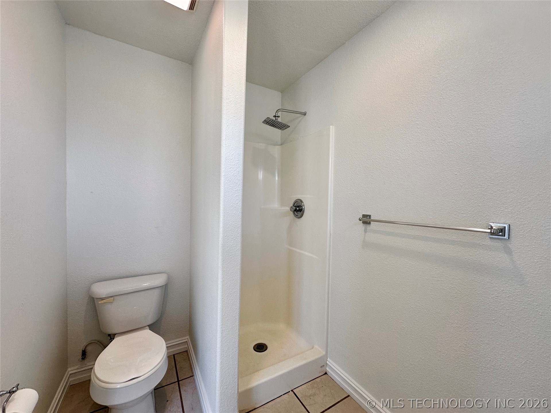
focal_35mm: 14
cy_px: 206
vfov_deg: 85.7
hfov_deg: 102.1
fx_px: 223
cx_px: 276
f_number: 2.2
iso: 100
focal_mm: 2.22
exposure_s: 1/120
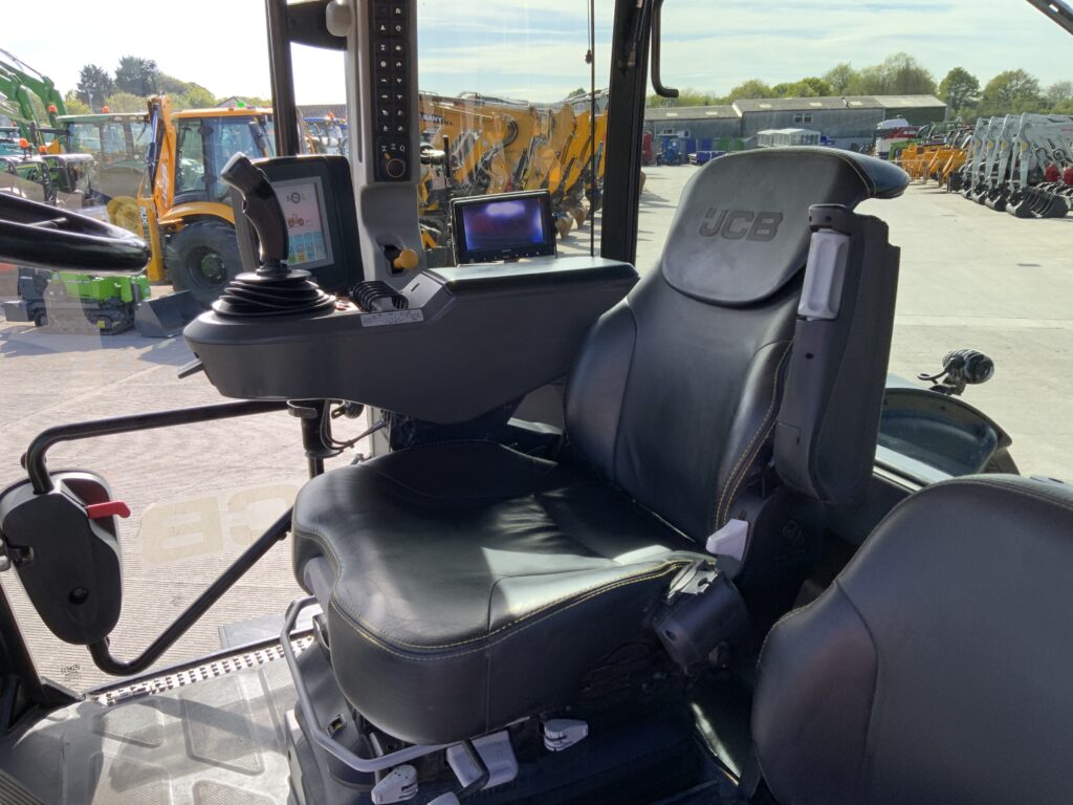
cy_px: 402
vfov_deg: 48.2
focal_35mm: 29
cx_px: 536
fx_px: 899
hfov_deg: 61.7
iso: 16
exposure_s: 1/220
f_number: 1.8
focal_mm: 3
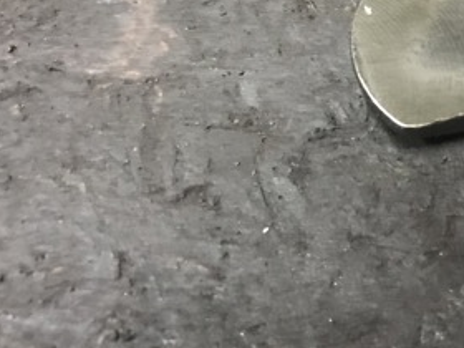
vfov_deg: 22.4
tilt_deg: -58.4
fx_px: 858
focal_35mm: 64
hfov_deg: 28.4
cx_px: 467
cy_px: 42
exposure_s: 1/4
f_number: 1.8
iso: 80
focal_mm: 3.99
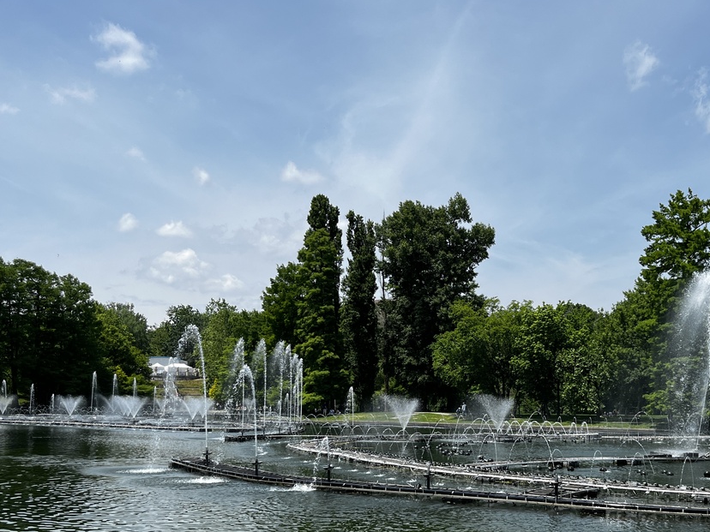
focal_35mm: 38
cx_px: 478
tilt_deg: +1.9
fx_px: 779
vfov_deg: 37.1
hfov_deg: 48.1
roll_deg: -1.3
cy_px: 373
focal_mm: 5.1
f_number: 1.6
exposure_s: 1/3745
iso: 50
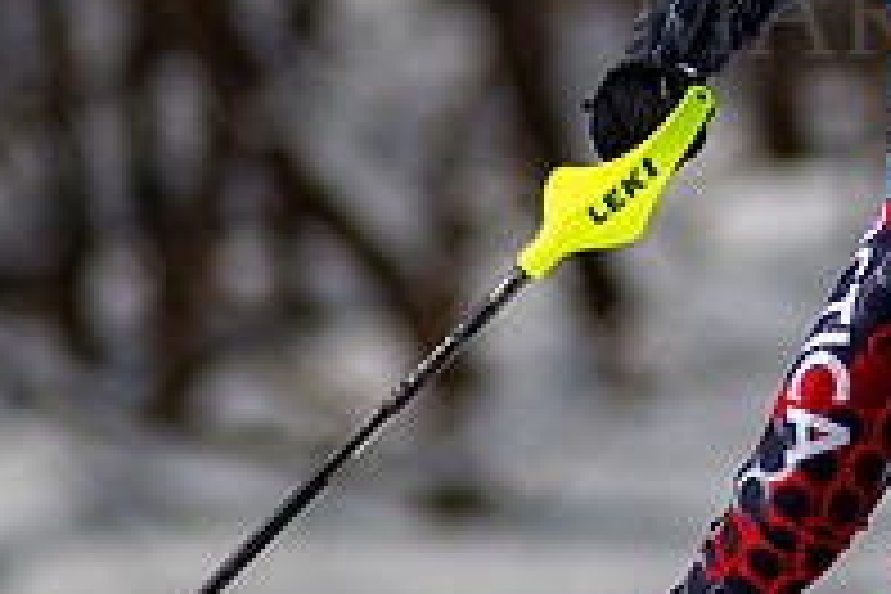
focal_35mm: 1474
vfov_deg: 0.9
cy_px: 62
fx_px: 36479
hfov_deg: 1.4
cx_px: 1157
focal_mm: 300
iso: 100
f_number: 2.8
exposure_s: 1/8000
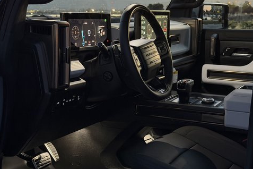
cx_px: 141
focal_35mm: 67
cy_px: 64
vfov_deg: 20.3
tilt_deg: -6.2
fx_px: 471
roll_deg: +1.1
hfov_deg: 30.1
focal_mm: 6.76
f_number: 1.78
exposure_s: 1/20
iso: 640
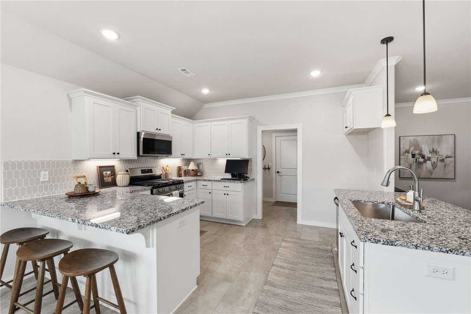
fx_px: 183
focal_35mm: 14
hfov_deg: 104.3
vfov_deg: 81.2
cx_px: 236
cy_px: 157
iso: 400
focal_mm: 14
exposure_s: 1/25
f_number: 10
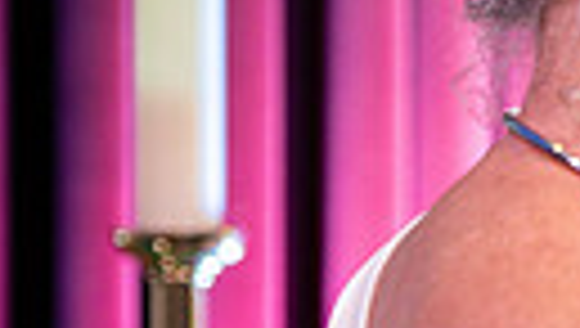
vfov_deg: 2.0
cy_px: 513
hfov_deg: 3.4
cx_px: 1326
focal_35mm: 625
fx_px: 9626
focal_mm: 112
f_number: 2.8
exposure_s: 1/200
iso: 800
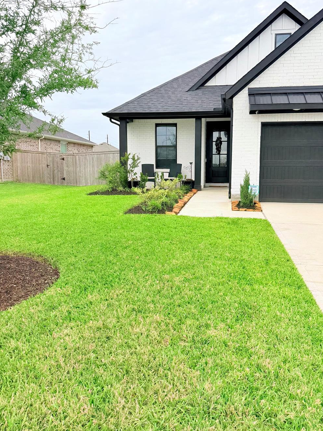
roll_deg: +0.5
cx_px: 177
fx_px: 349
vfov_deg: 63.4
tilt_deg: -5.5
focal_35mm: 28
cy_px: 202
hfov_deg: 49.7
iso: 80
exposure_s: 1/5319
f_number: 1.78
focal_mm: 6.76
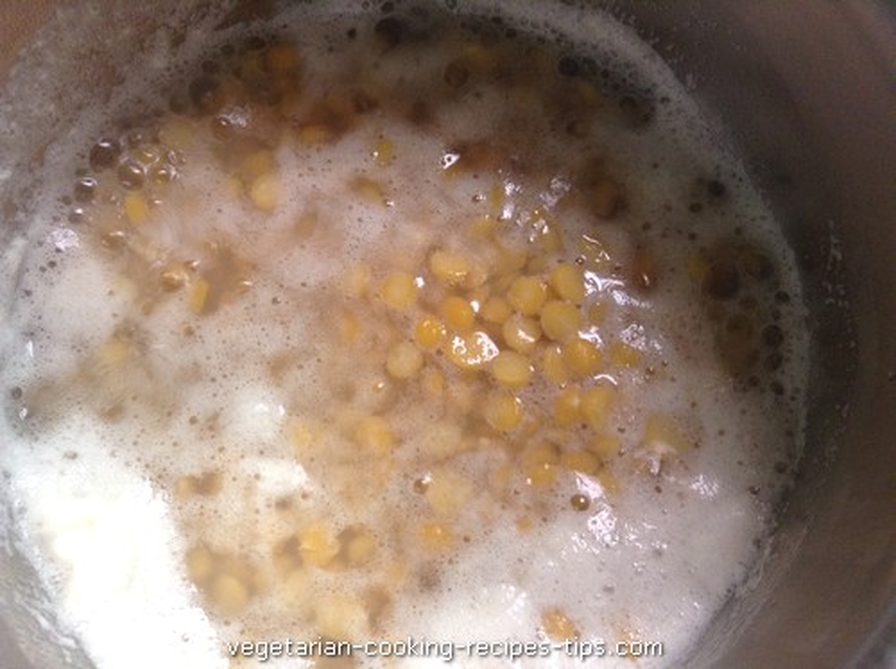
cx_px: 448
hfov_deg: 55.4
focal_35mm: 33
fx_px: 853
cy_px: 334
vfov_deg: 42.8
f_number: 2.4
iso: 100
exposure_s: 1/24
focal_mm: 3.3
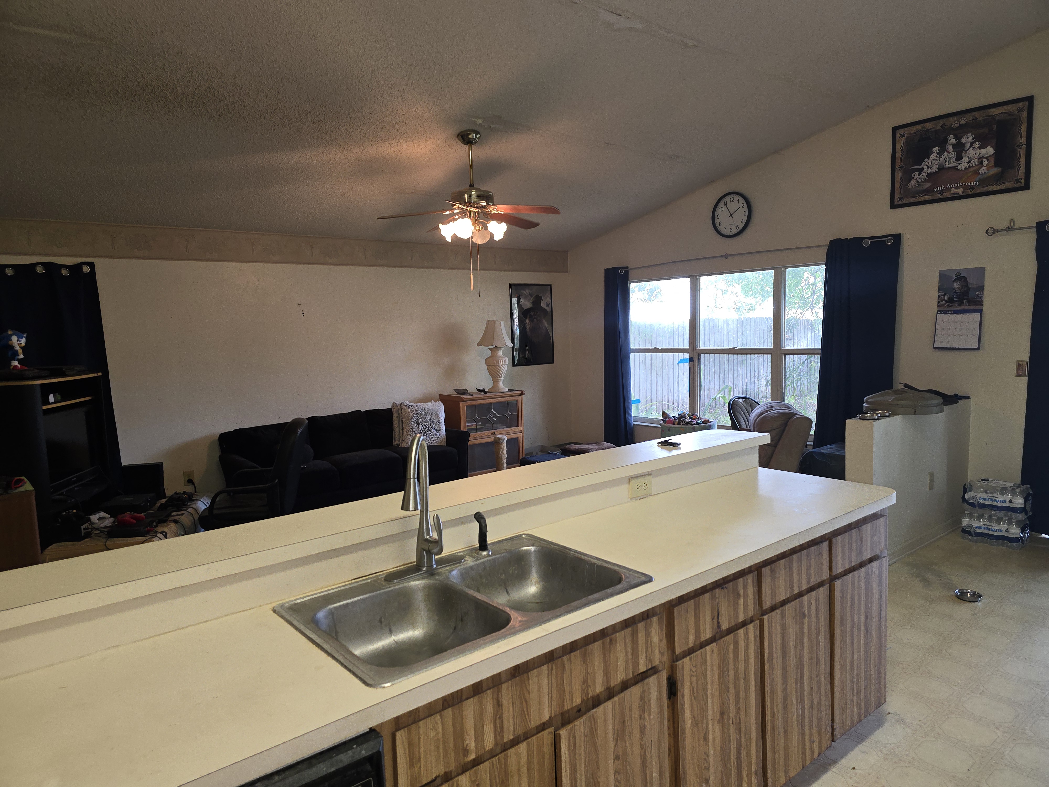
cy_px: 394
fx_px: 697
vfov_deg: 58.9
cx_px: 524
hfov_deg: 73.9
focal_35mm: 23
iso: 125
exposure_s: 1/30
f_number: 1.7
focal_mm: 6.3
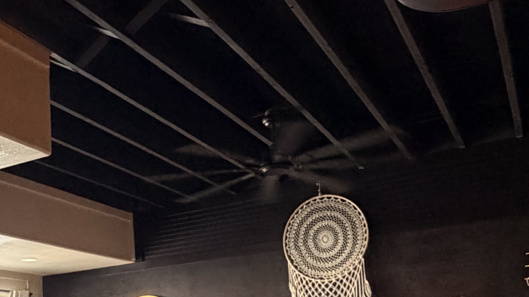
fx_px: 701
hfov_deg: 39.5
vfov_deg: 22.7
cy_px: 319
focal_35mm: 50
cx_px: 95
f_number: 2.2
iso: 500
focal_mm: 2.22
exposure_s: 1/60
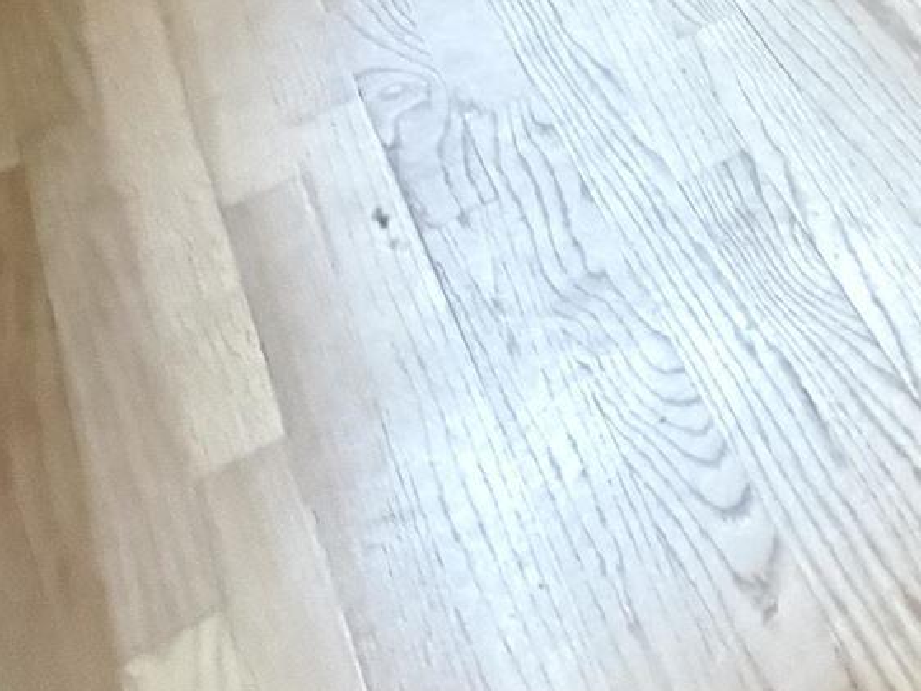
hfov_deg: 18.2
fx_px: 2048
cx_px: 1791
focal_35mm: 77
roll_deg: +1.1
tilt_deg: -15.6
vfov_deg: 14.4
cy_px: -848
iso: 1600
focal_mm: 2.22
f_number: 2.2
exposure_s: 1/38
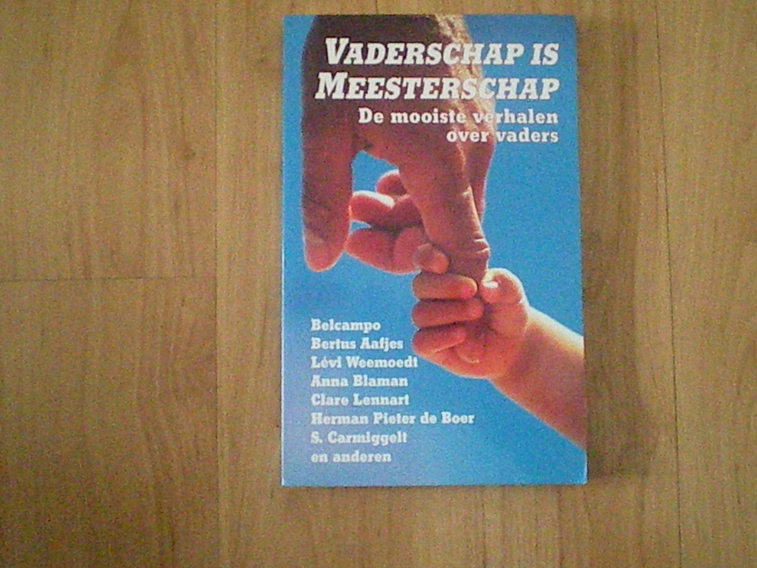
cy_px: 256
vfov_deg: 33.6
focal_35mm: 43
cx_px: 406
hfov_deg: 43.8
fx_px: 940
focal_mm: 6.3
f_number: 3.1
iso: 2799
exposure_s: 1/50
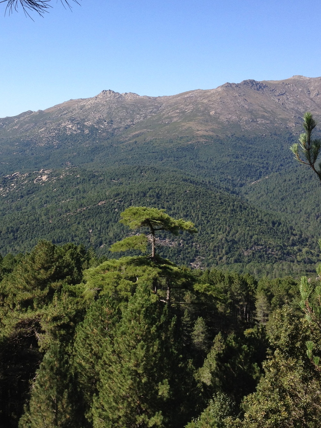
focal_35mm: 50
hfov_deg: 28.9
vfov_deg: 38.2
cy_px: 225
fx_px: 618
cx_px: 106
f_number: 2.4
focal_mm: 4.28
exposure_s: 1/1126
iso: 64
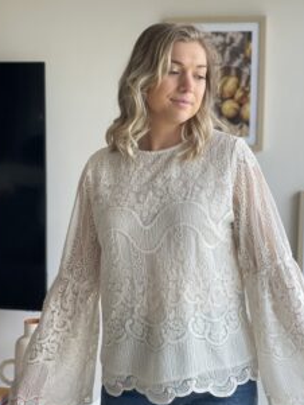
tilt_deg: -3.9
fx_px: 807
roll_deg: -0.1
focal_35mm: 69
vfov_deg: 28.1
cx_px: 160
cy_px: 194
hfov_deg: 21.3
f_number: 2
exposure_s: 1/122
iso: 50
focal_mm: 6
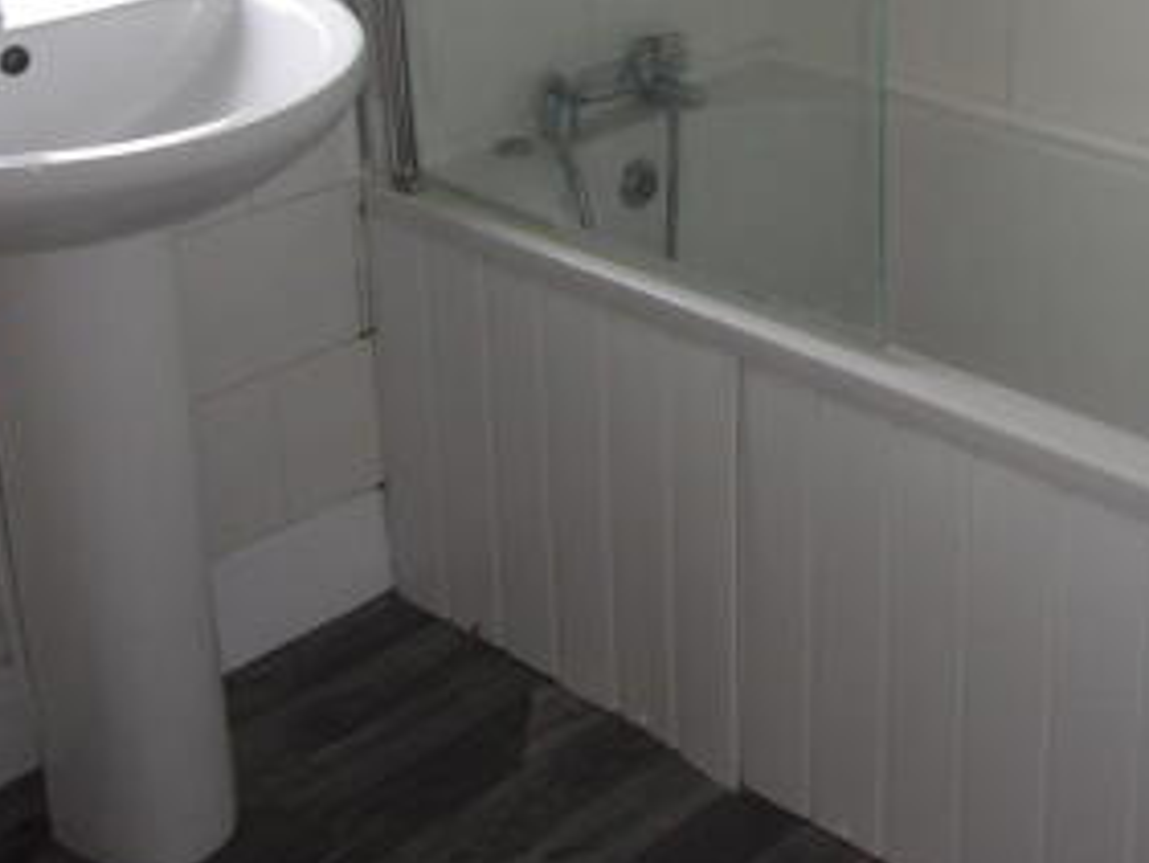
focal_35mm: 58
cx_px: 1020
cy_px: 104
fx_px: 1926
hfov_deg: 31.7
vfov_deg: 24.6
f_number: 3.9
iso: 80
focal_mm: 5.1
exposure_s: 1/50
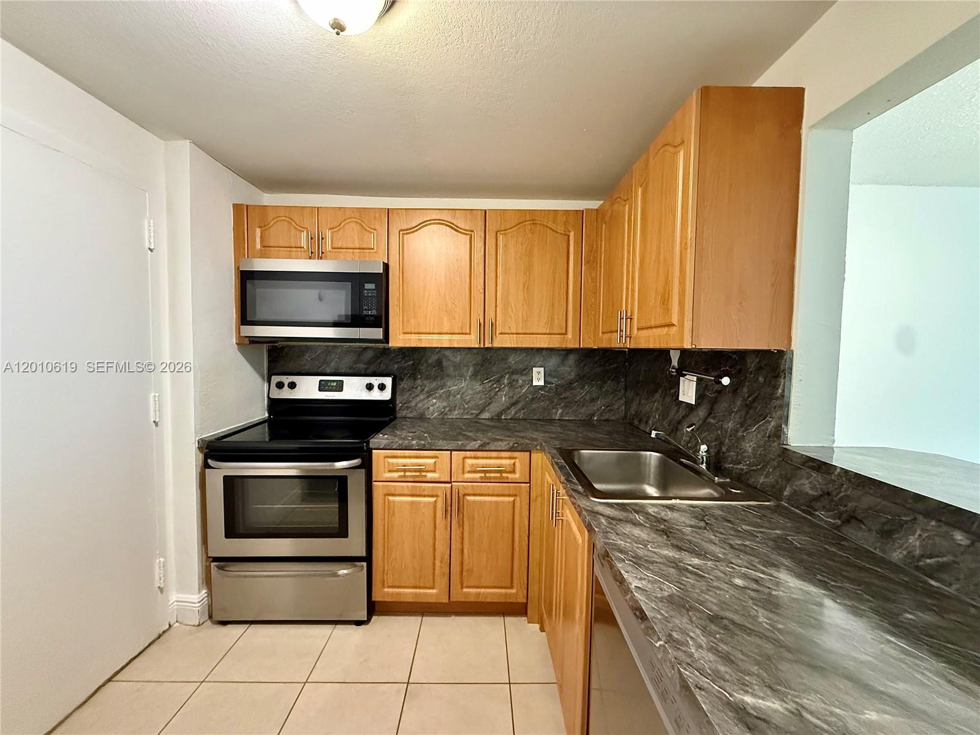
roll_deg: -1.0
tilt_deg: -2.9
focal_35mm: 14
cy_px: 368
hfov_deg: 102.1
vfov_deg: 85.7
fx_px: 396
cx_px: 490
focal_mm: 2.22
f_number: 2.2
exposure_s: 1/60
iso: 800
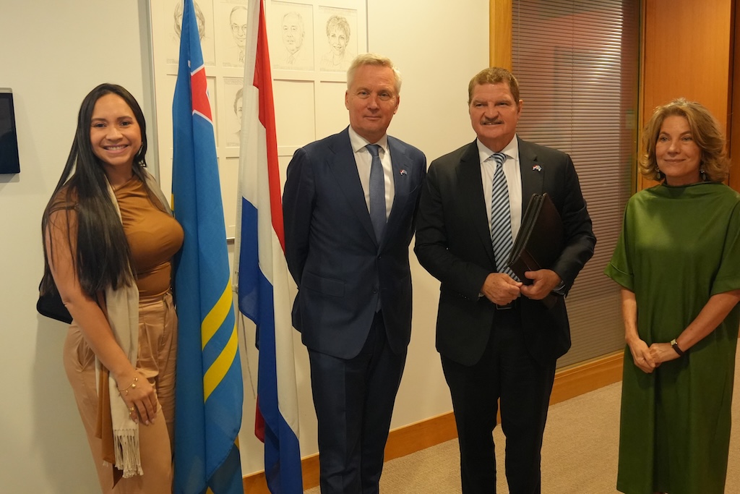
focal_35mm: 36
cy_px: 247
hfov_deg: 53.1
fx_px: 740
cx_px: 370
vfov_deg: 36.9
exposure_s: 1/160
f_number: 4
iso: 5000
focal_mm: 24
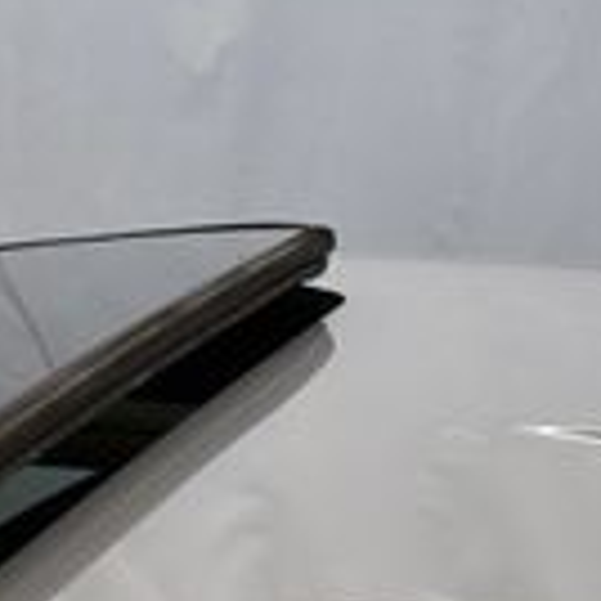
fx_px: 2868
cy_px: 466
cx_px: -444
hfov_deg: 11.2
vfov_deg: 11.9
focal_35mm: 146
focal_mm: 18
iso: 800
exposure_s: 1/250
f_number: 3.5
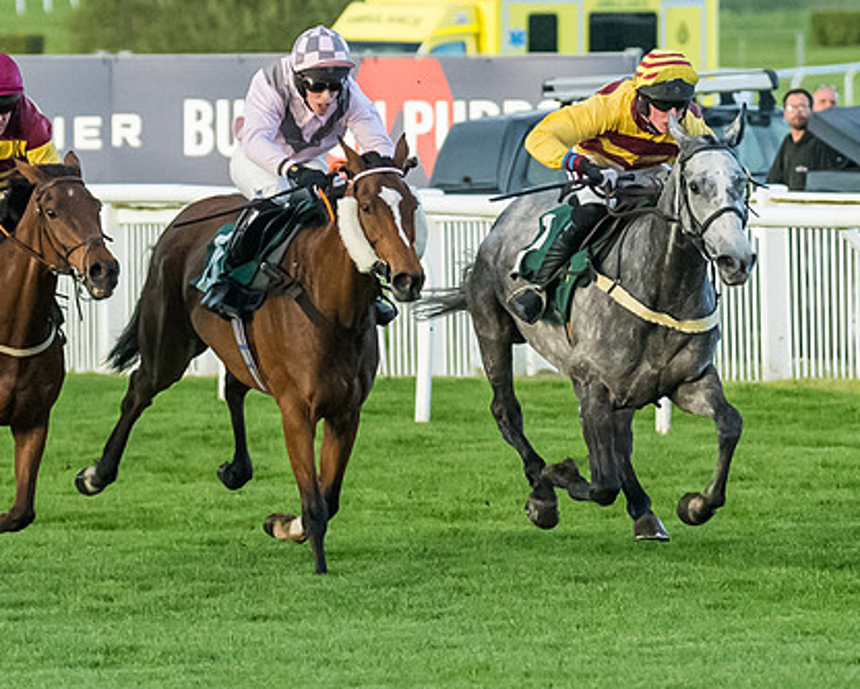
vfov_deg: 2.3
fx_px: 17388
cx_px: 443
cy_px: 263
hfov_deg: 2.8
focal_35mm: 683
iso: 4000
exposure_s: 1/2000
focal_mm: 180
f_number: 4
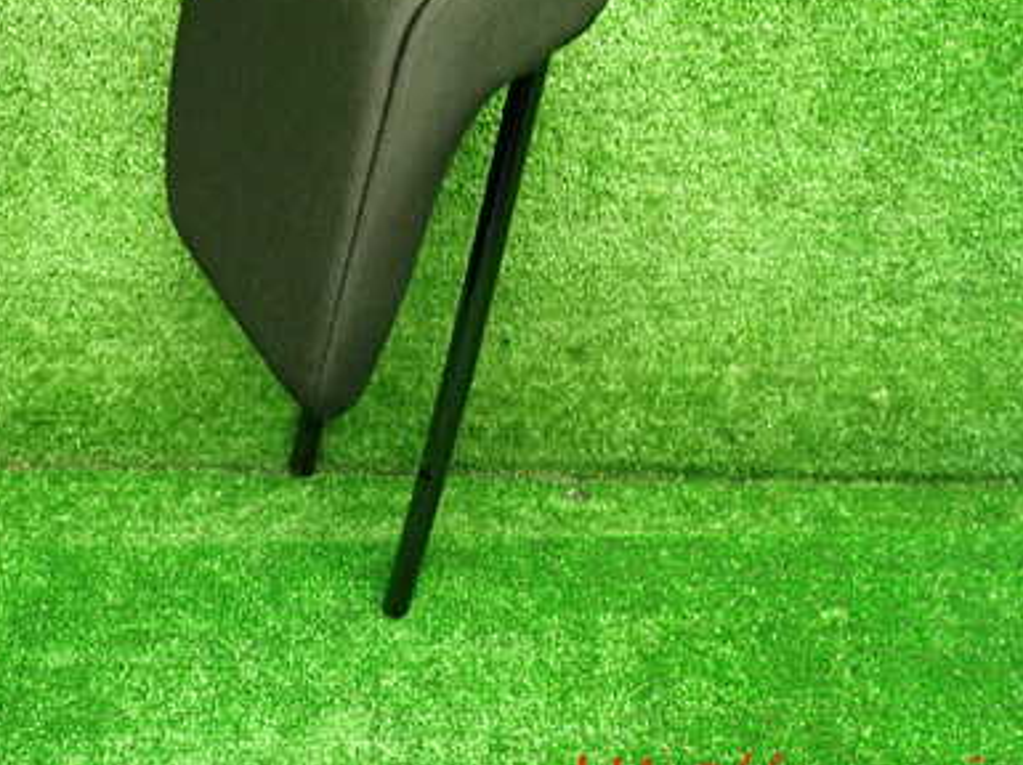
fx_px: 1151
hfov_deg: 47.4
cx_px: 380
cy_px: 218
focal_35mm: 39
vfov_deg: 36.1
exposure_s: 1/30
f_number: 2
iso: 320
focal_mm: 4.5
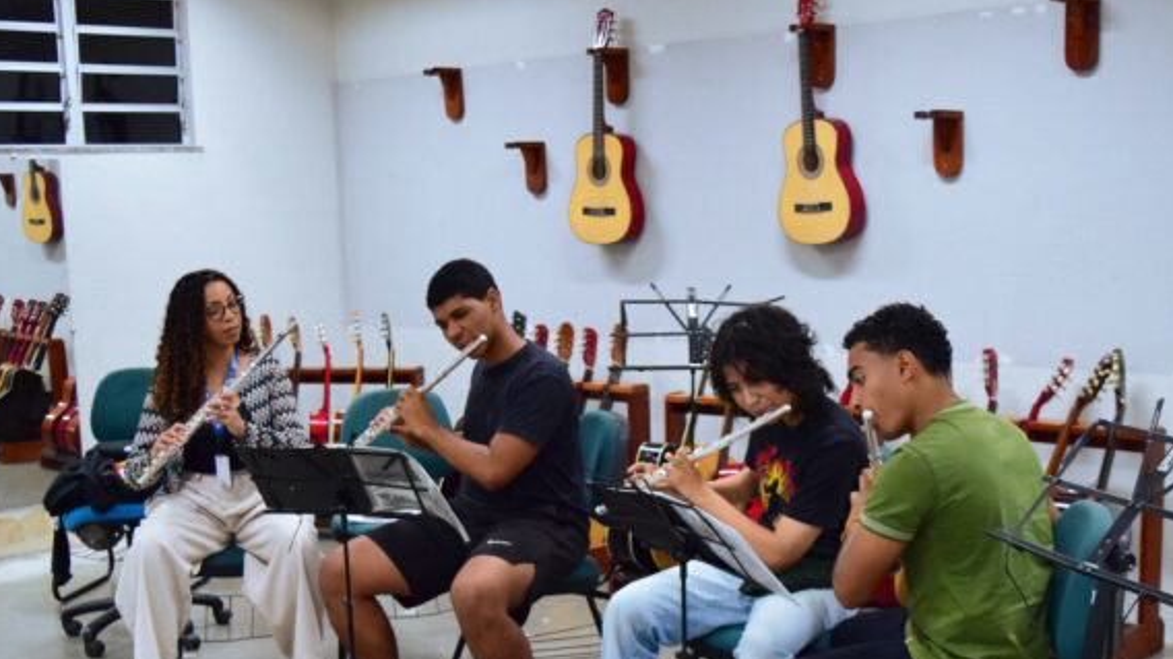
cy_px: 508
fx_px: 1586
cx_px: 636
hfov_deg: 40.6
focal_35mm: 51
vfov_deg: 23.2
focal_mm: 24
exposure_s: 1/160
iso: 2500
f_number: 4.5
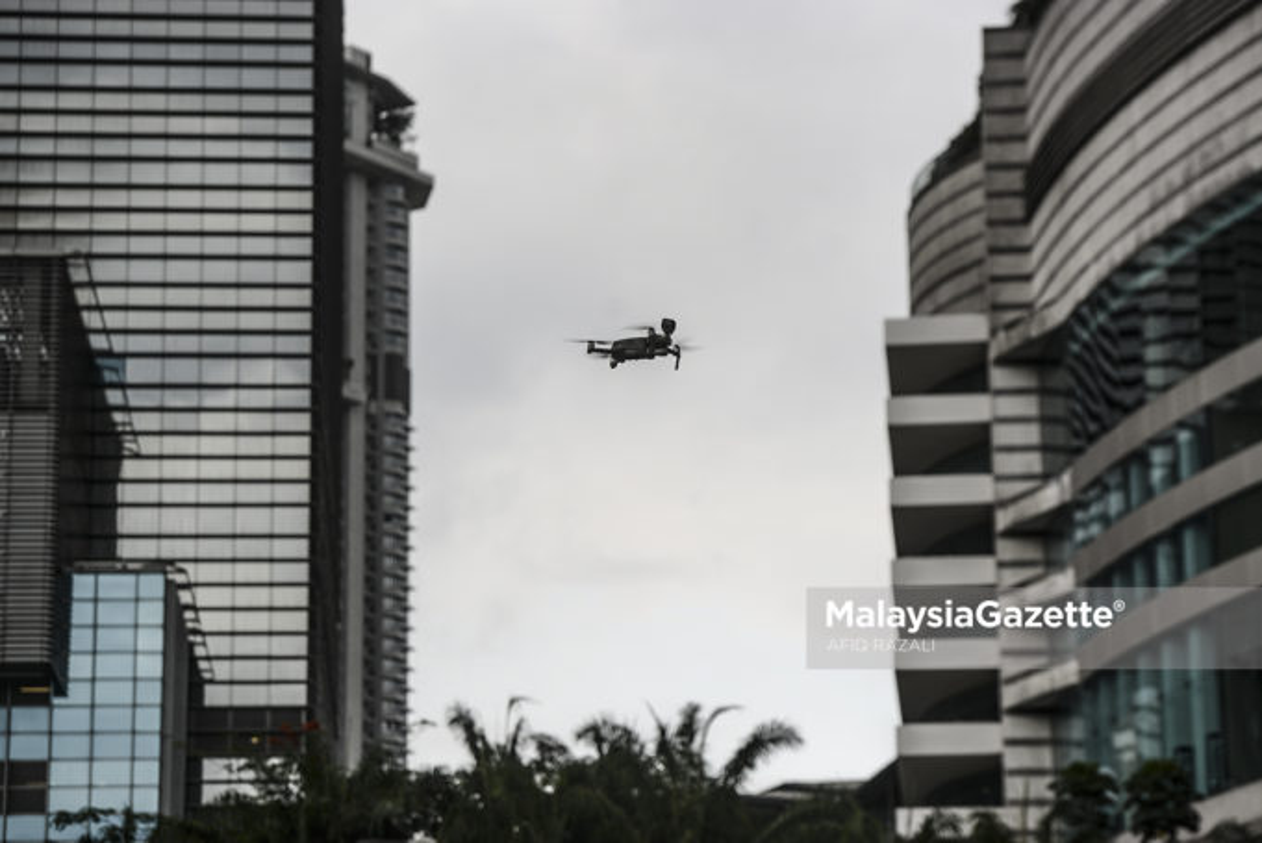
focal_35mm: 112
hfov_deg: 18.2
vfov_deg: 12.3
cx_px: 631
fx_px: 3929
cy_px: 422
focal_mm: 112
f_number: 4.5
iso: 100
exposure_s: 1/320
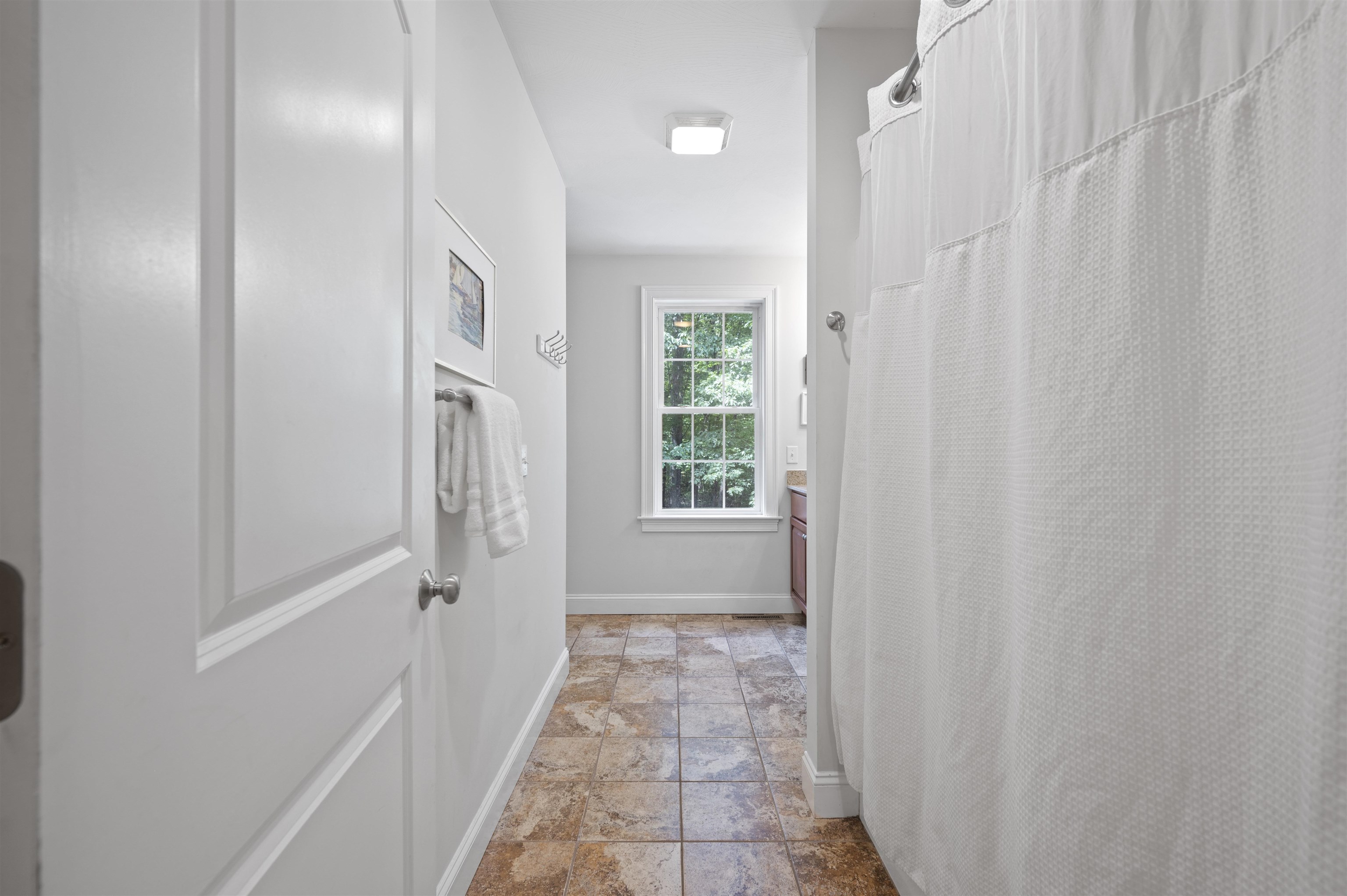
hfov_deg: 98.6
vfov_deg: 75.4
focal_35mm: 16
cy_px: 448
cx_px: 674
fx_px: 579
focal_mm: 15.5
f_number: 7.1
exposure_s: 1
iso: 250
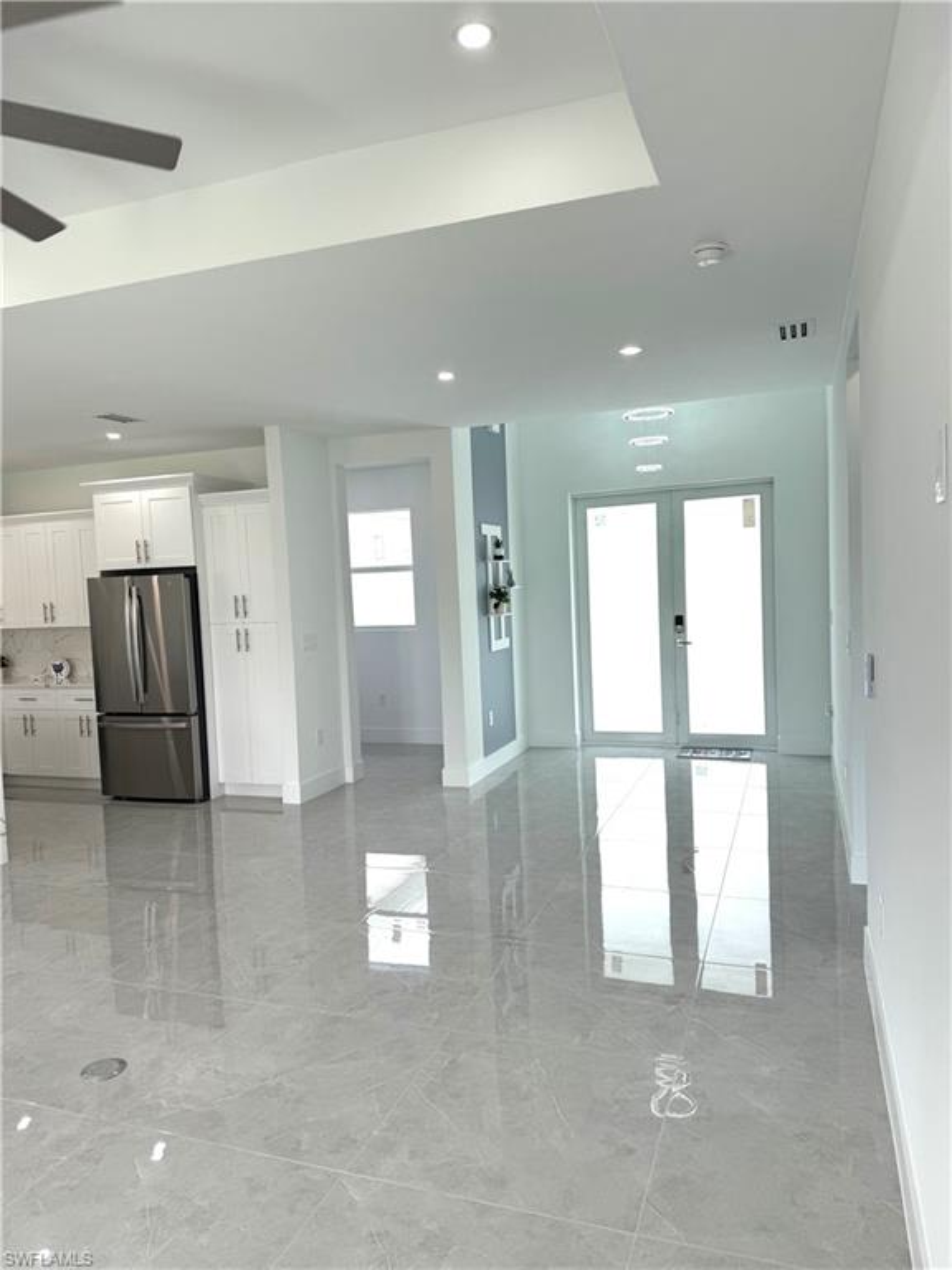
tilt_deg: -2.1
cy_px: 635
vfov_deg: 71.6
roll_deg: +3.1
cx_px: 476
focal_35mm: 24
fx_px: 880
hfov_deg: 56.8
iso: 80
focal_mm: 6.76
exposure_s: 1/470
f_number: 1.78
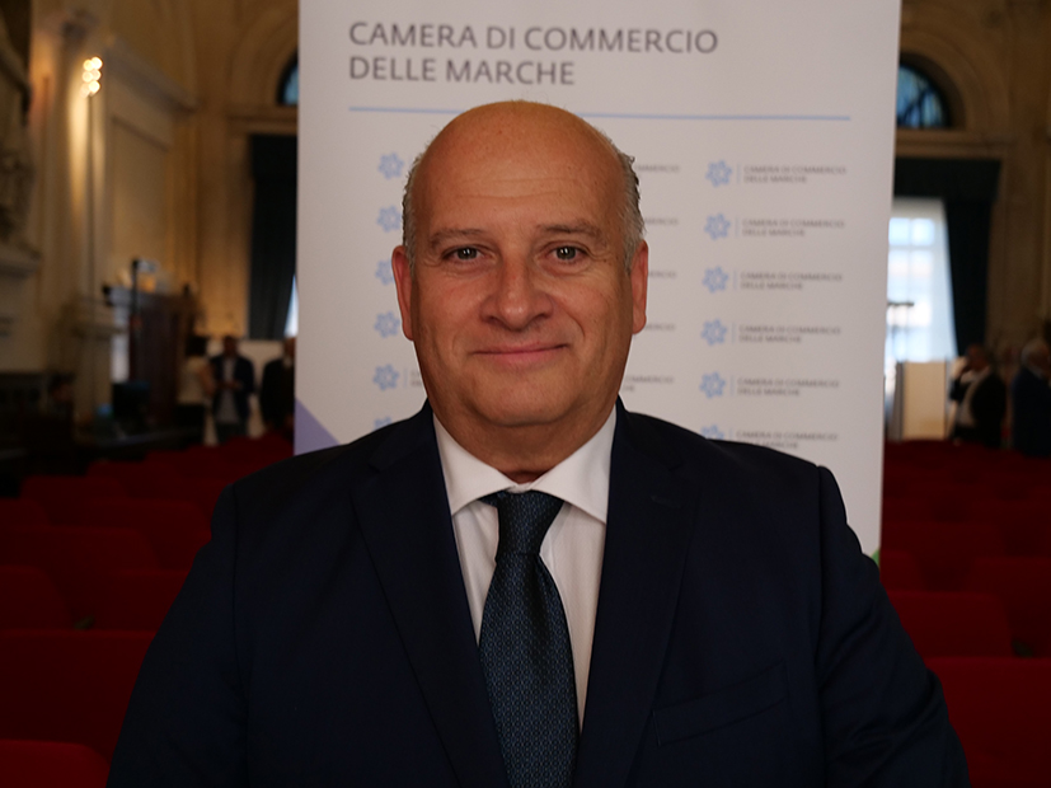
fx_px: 1396
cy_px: 394
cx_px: 526
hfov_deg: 41.2
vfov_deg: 31.5
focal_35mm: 46
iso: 640
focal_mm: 23
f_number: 3.4
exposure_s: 1/60
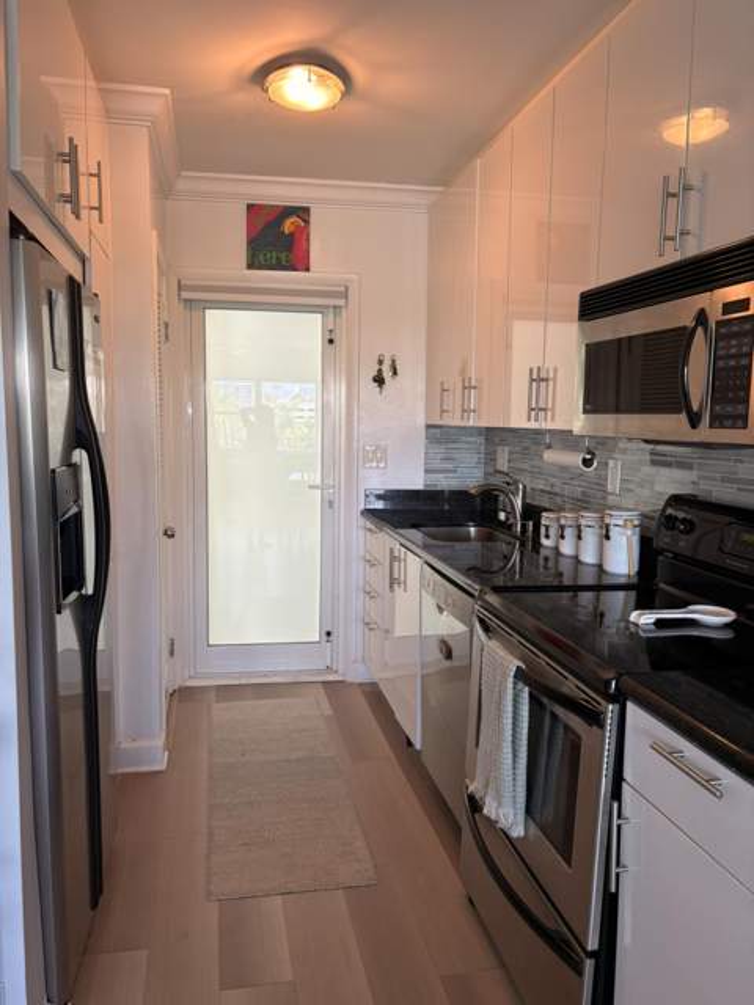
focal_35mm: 26
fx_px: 755
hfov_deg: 53.1
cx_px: 377
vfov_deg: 67.3
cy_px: 502
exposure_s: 1/60
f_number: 1.6
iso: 80
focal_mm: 5.96
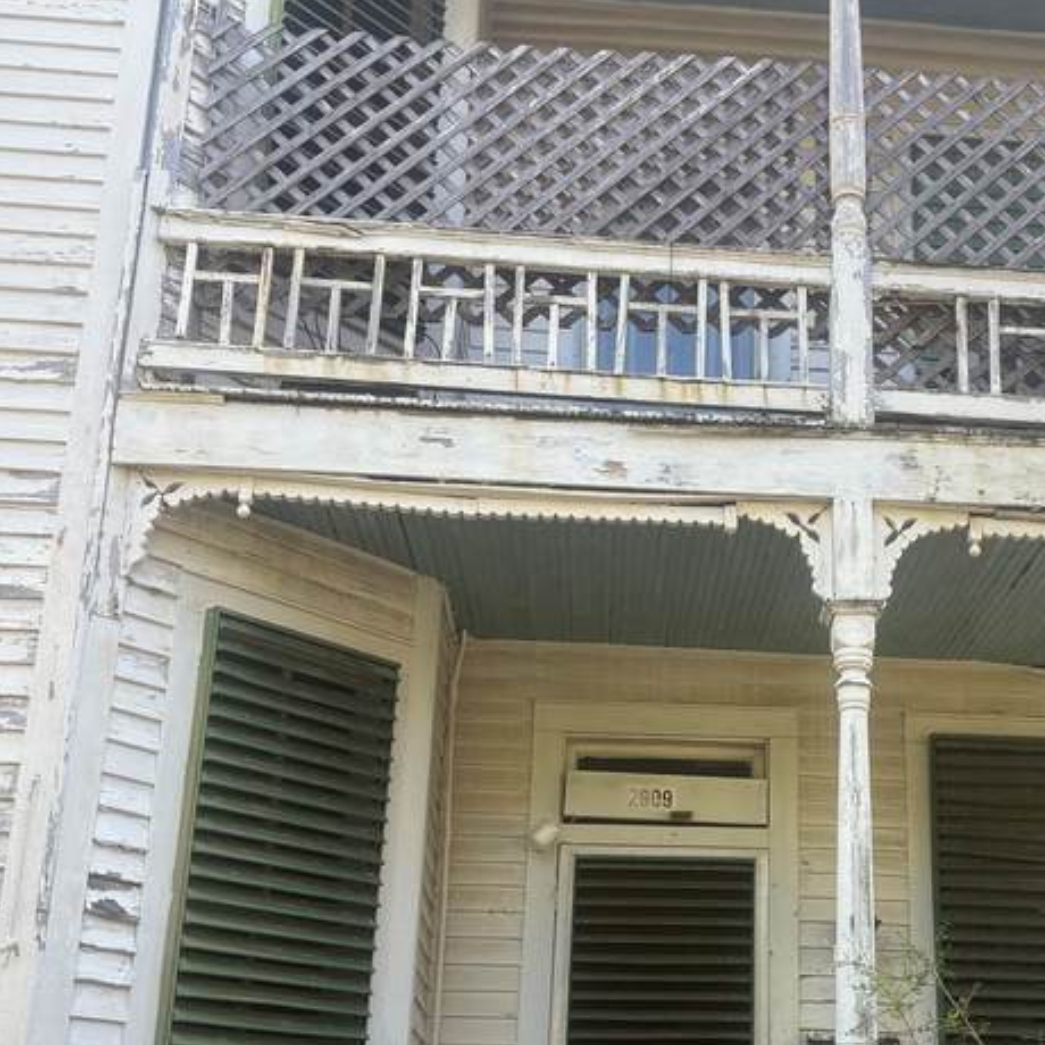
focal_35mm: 48
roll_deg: -0.2
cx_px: 772
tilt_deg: +17.8
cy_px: 720
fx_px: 1639
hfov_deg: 34.7
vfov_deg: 34.9
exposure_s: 1/444
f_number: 1.6
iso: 50
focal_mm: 5.96
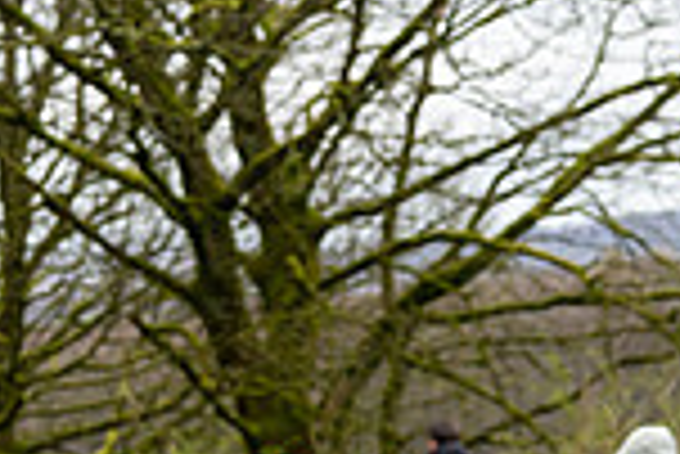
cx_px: -216
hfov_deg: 7.6
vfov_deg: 5.1
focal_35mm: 268
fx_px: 5067
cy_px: 555
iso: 640
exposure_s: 1/1000
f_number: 3.5
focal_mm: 70
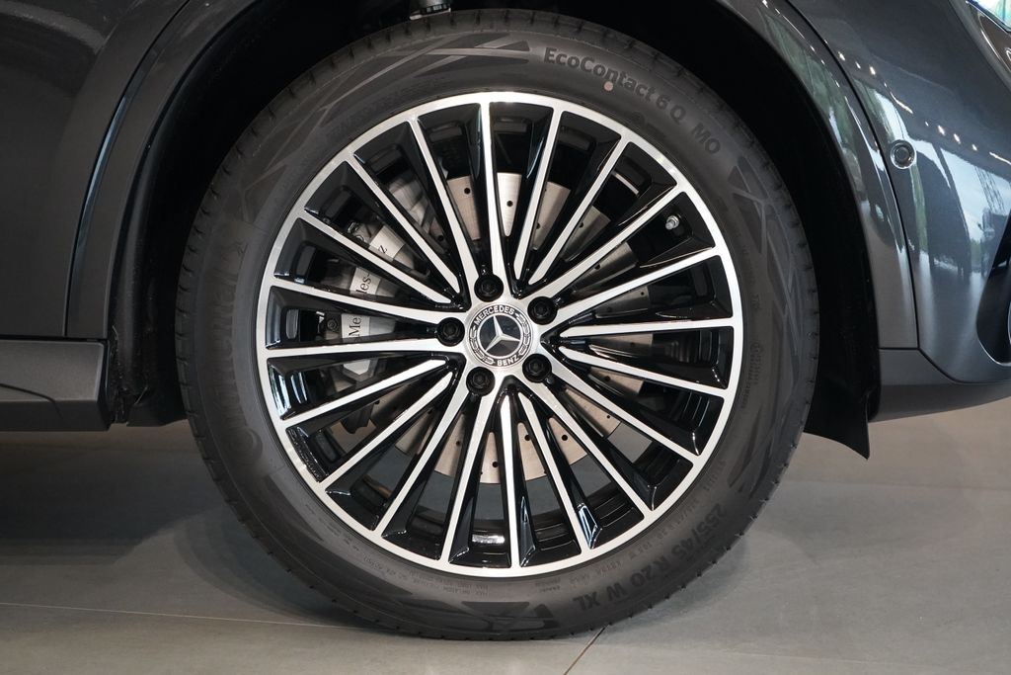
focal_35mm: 65
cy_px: 338
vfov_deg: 20.9
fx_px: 1826
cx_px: 506
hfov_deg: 31.0
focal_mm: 65
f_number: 5.6
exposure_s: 1/160
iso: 10000
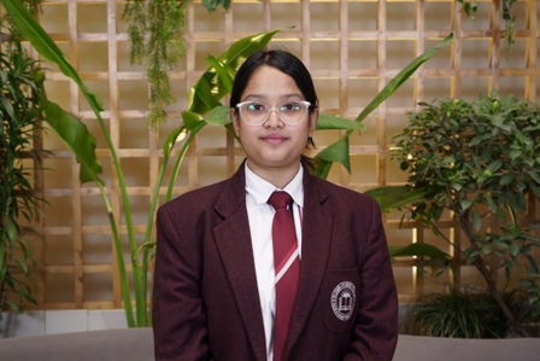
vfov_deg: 22.3
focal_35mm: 61
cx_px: 270
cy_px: 180
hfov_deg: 32.9
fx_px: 915
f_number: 4.5
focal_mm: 41
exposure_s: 1/60
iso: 320
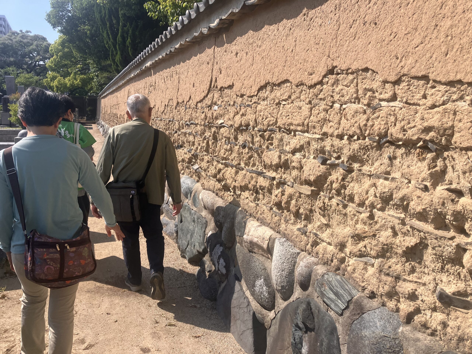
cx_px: 236
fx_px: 382
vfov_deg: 49.7
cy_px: 177
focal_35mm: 28
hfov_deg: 63.4
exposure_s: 1/1675
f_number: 1.8
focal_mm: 3.99
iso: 32
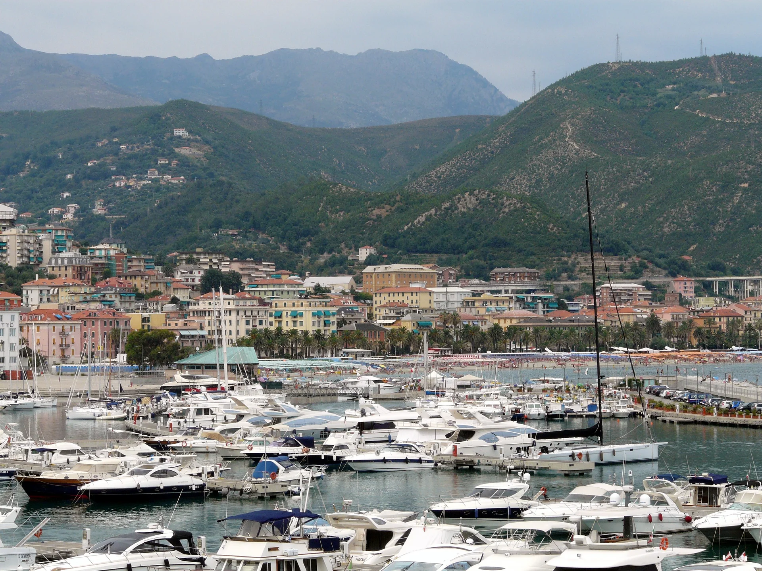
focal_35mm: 109
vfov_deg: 13.6
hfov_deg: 18.0
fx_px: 2399
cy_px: 286
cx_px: 381
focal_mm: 18
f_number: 5.6
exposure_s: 1/400
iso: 100
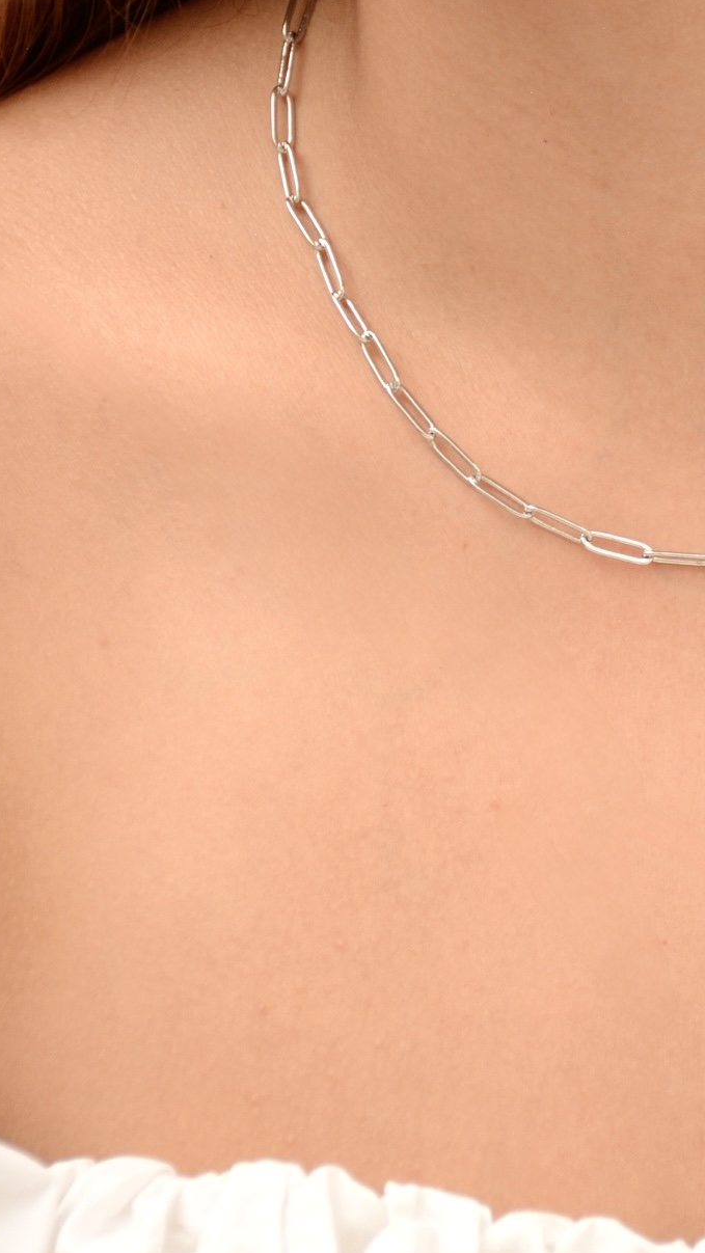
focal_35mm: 186
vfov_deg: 11.6
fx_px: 6181
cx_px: 672
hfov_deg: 6.5
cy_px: 412
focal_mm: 62
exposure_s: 1/200
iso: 500
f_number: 5
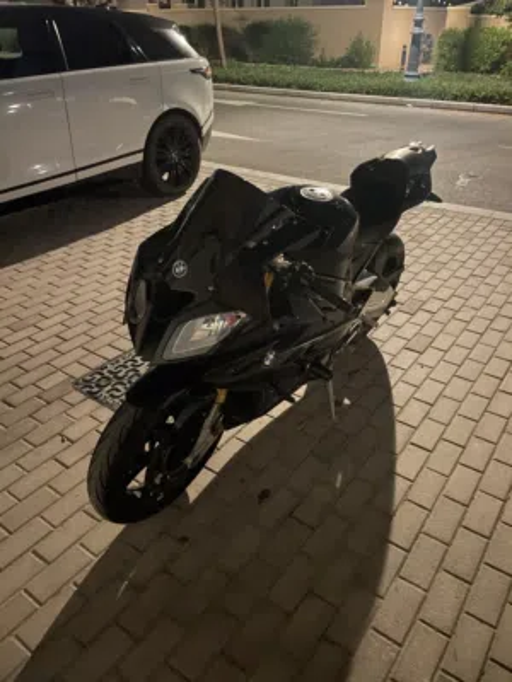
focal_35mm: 26
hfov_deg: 53.1
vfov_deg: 67.3
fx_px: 513
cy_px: 341
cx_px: 256
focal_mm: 4.2
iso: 1000
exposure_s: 1/8
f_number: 1.6
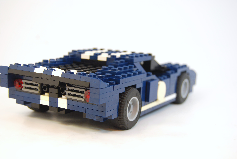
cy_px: 80
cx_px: 118
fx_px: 376
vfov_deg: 23.8
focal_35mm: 57
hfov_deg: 35.0
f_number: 5.6
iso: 200
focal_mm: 38
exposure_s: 1/60
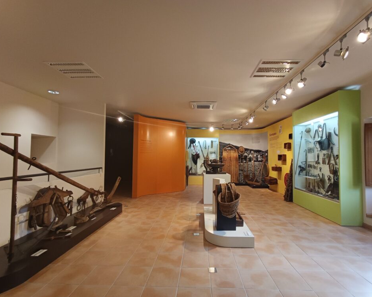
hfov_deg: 89.6
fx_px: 187
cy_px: 151
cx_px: 191
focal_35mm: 17
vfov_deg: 77.0
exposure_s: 1/50
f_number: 2.2
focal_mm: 1.65
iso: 229
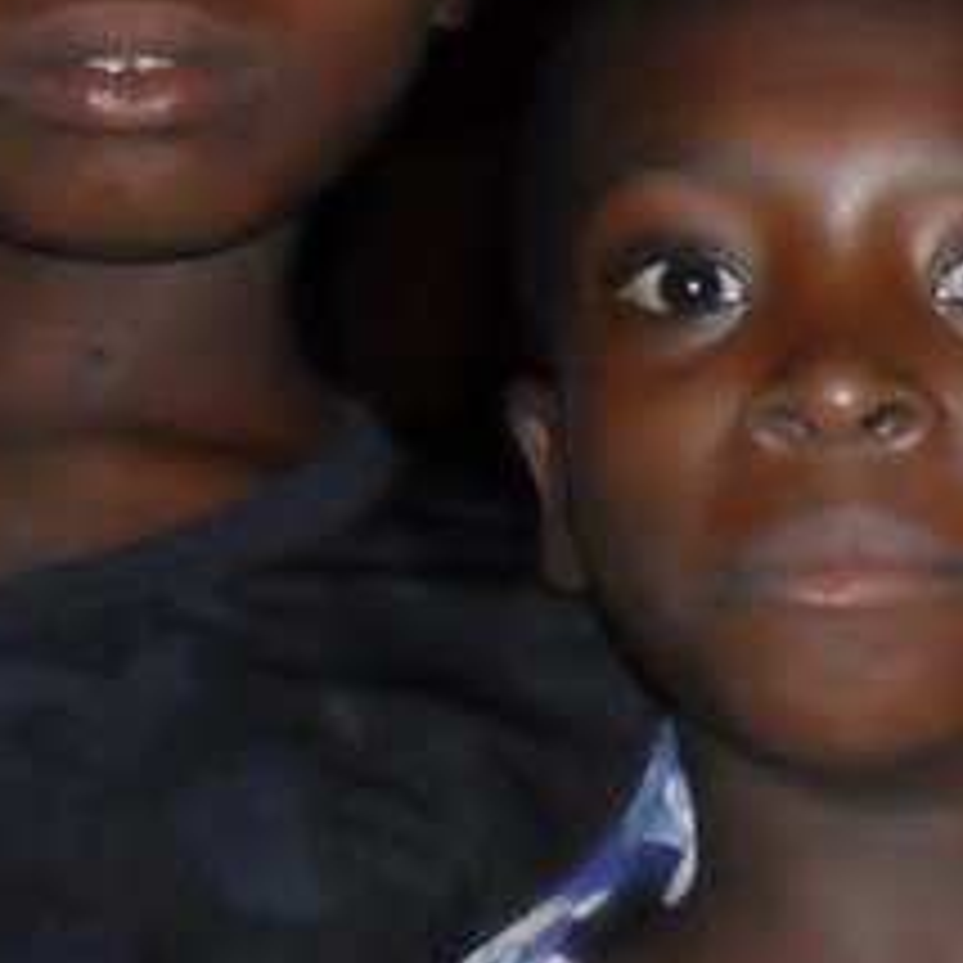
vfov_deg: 15.3
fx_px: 3588
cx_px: 2048
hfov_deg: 12.9
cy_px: 572
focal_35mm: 114
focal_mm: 4.9
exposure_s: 1/45
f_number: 3.5
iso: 400
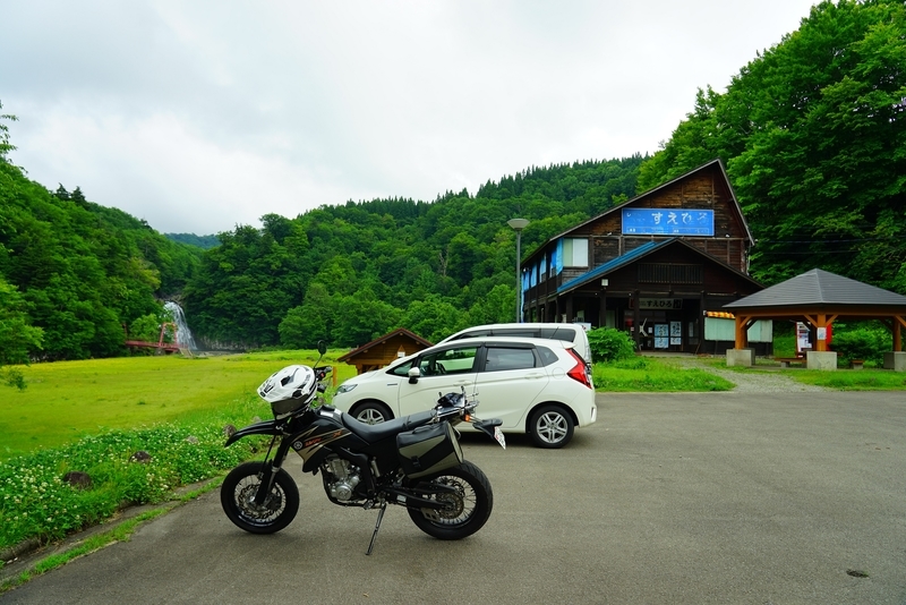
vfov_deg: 53.2
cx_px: 453
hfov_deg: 73.7
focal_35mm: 24
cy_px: 302
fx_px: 604
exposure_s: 1/90
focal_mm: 24
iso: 100
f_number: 6.7
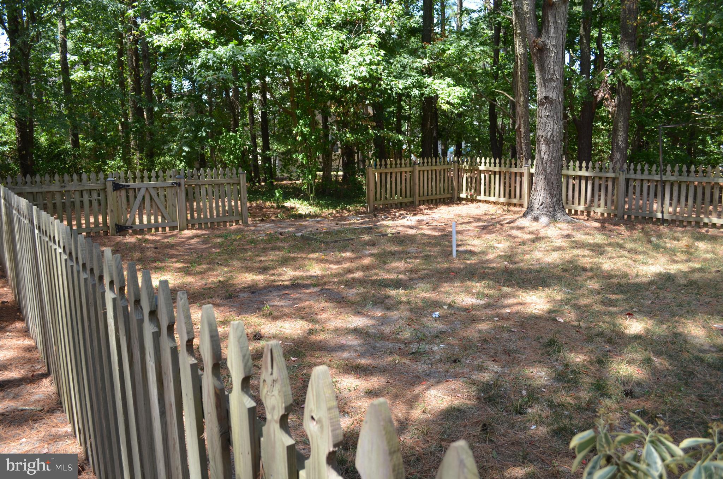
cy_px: 240
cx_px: 362
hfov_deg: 67.5
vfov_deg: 47.7
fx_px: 541
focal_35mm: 27
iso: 200
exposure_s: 1/160
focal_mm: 18
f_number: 6.3
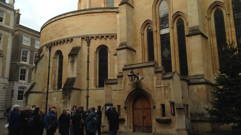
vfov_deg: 31.9
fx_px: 236
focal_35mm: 37
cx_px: 123
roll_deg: +1.0
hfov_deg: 54.0
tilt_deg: +14.1
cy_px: 54
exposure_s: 1/404
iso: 50
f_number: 2.4
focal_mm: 4.12
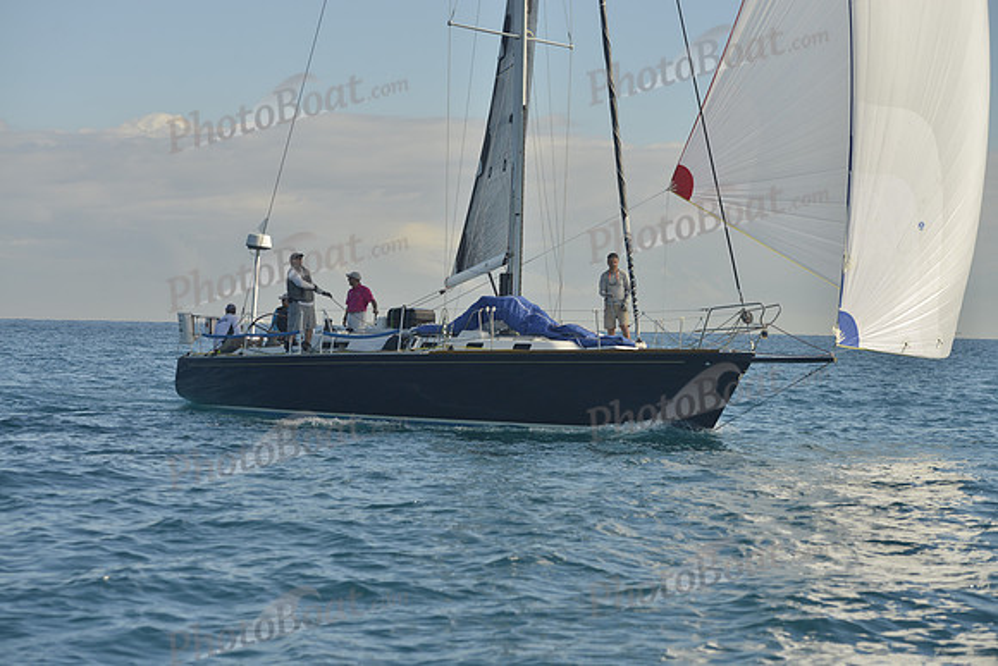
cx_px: 499
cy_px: 333
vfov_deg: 15.2
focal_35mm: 90
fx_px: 2495
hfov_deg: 22.6
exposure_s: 1/640
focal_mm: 90
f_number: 6.3
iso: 200
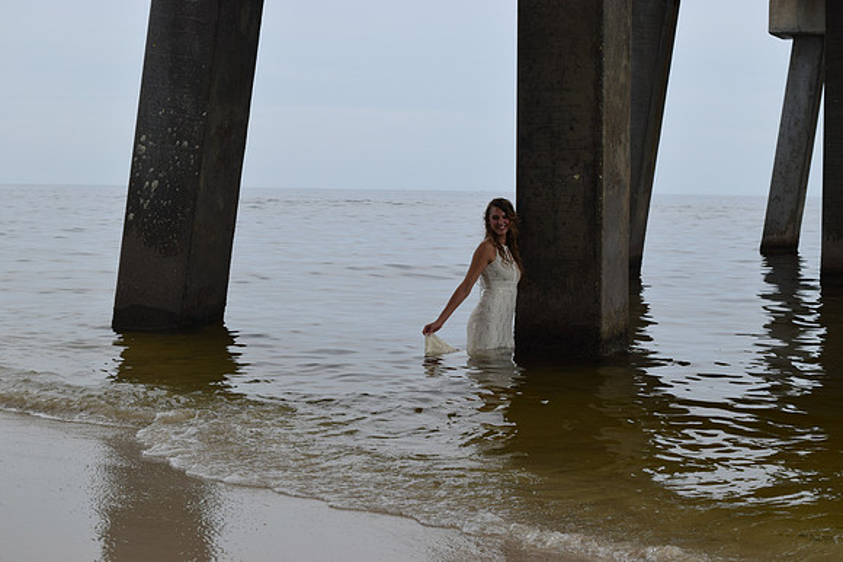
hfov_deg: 29.2
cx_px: 422
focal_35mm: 69
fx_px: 1616
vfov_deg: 19.7
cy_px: 281
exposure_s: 1/320
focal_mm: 46
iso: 200
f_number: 9
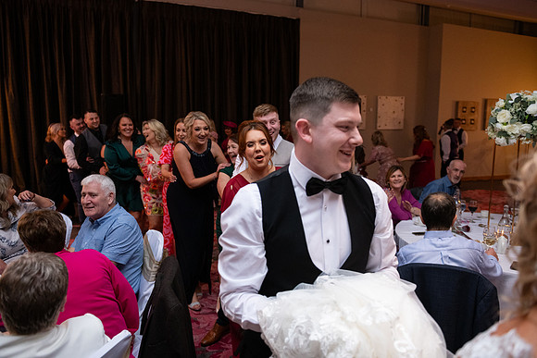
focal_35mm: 27
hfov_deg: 67.4
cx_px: 268
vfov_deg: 48.0
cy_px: 179
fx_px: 403
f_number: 3.5
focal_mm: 27
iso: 1250
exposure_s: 1/160
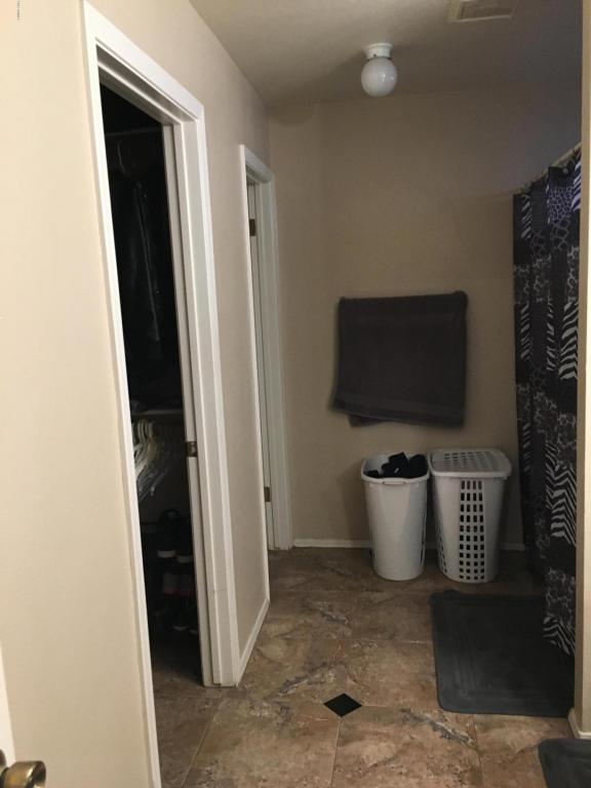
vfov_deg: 61.7
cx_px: 296
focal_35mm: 29
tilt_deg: -4.5
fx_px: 660
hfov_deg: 48.2
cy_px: 394
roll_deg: +3.8
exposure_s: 1/30
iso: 160
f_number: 2.2
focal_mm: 4.15
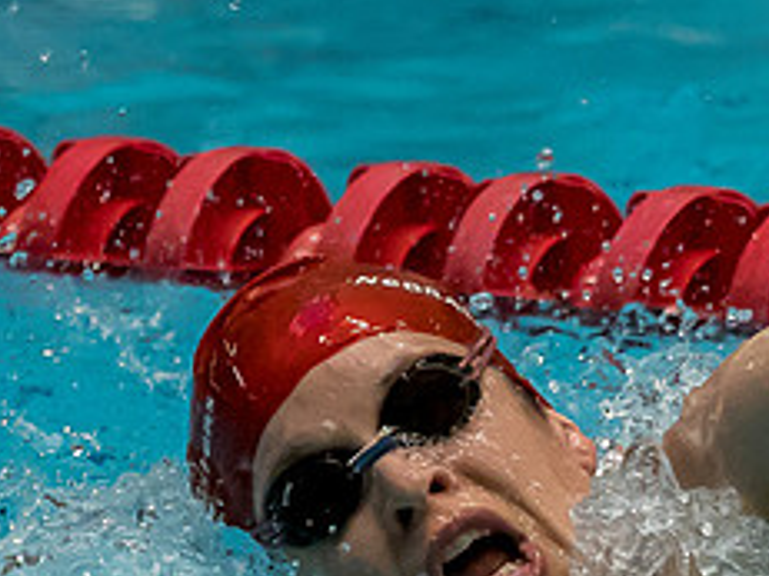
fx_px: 30574
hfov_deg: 1.4
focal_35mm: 1377
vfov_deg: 1.1
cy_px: 529
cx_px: 515
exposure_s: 1/1000
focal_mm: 150
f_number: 2.8
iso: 2500
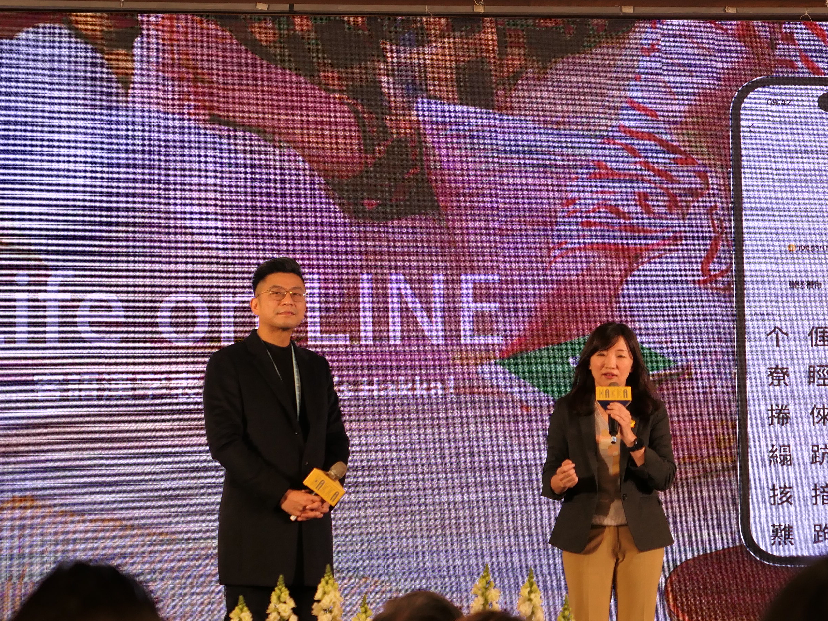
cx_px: 398
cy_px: 311
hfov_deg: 17.0
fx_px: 2775
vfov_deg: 12.8
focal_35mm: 116
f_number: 2.8
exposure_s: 1/125
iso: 400
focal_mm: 26.4
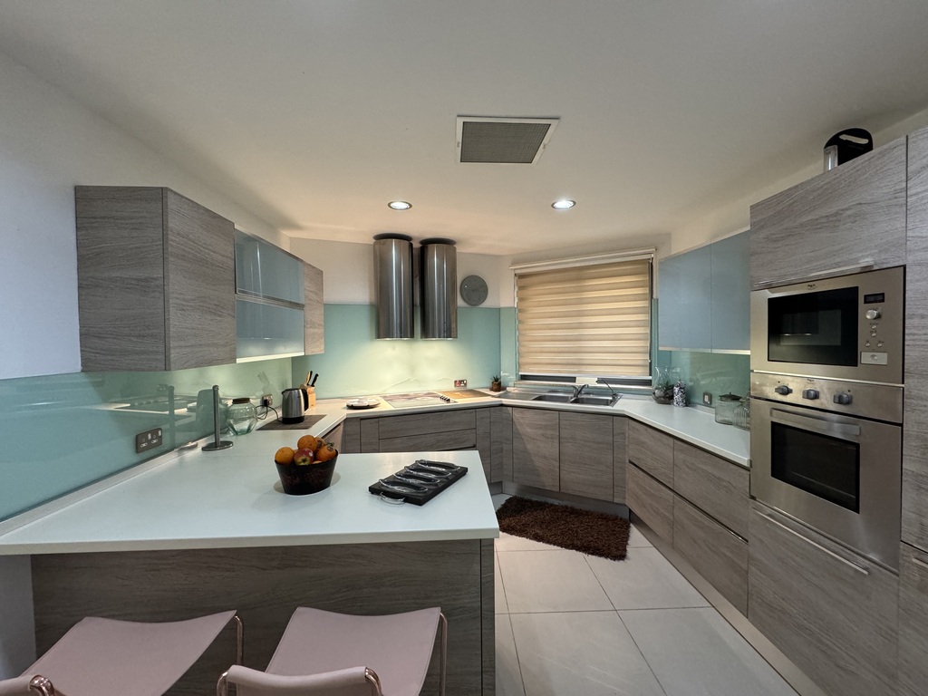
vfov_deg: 85.7
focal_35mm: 14
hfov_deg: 102.1
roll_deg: +0.4
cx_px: 464
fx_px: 375
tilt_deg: -1.5
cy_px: 348
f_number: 2.2
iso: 320
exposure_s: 1/50
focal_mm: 2.22
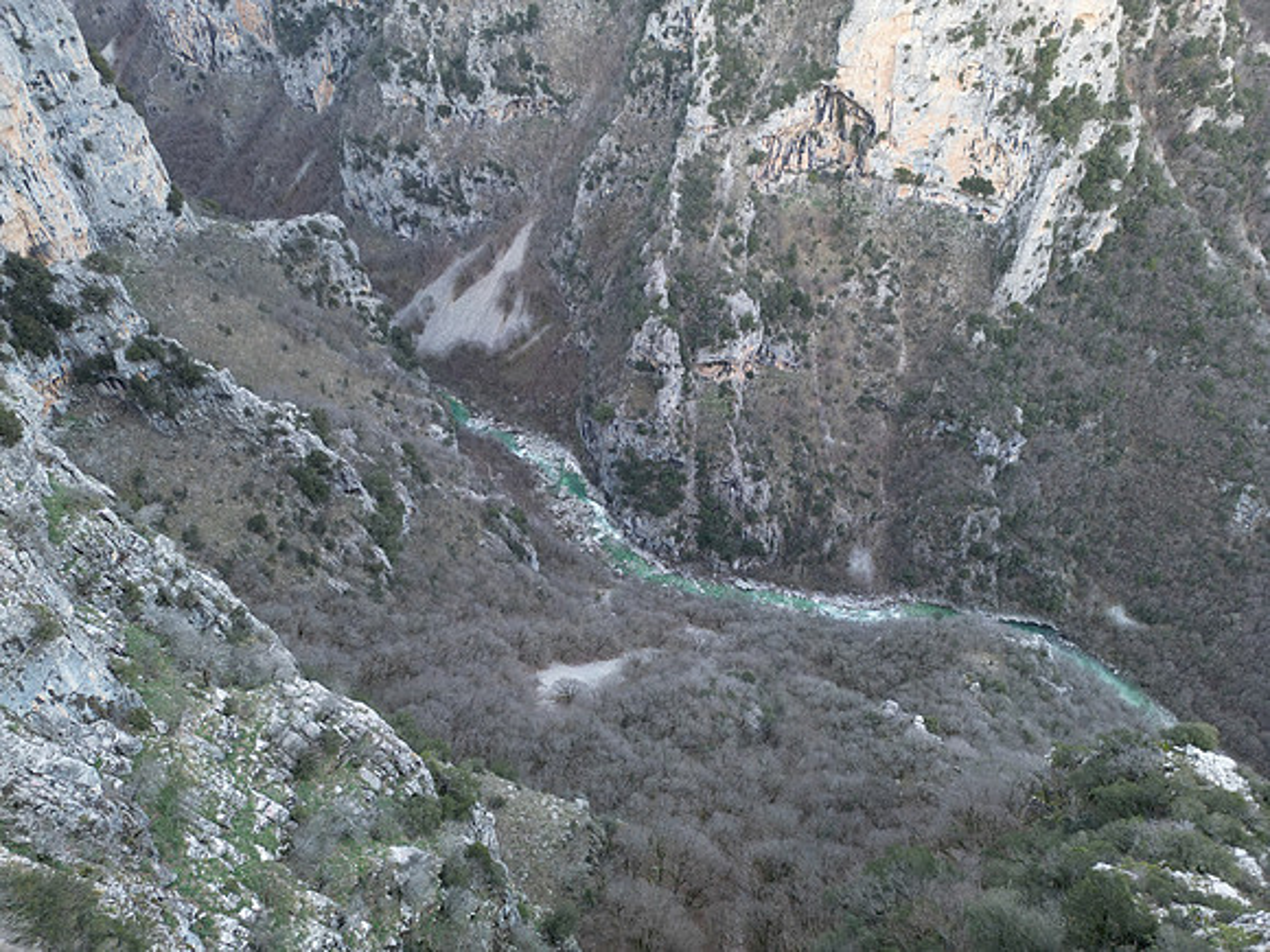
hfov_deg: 71.6
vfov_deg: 56.8
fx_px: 881
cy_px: 476
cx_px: 635
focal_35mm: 24
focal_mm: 6.72
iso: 100
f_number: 1.7
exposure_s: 1/15
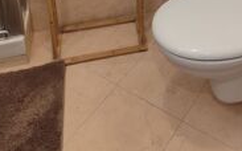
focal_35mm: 57
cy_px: -128
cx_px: 190
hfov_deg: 34.7
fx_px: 376
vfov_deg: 17.8
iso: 800
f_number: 1.65
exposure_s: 1/50
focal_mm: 6.19
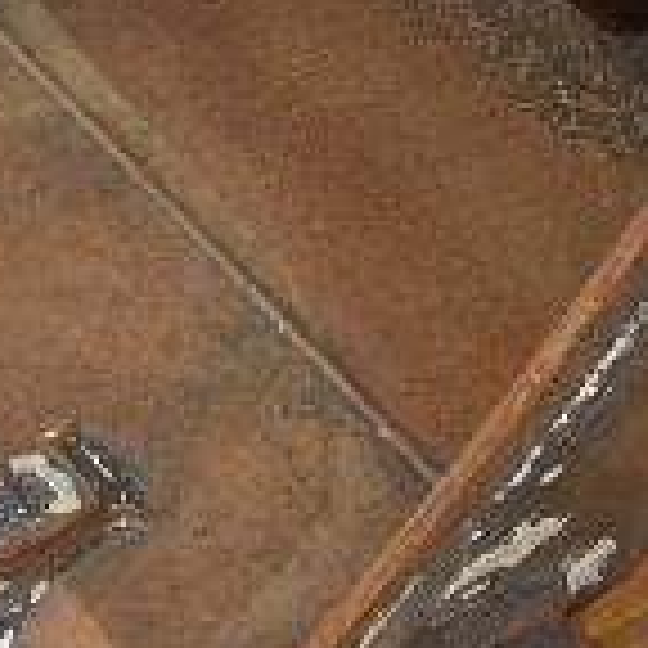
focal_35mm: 163
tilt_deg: -36.8
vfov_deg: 10.3
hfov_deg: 10.7
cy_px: -387
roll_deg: -3.8
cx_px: 364
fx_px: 3452
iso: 32
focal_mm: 4.2
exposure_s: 1/123
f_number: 1.6
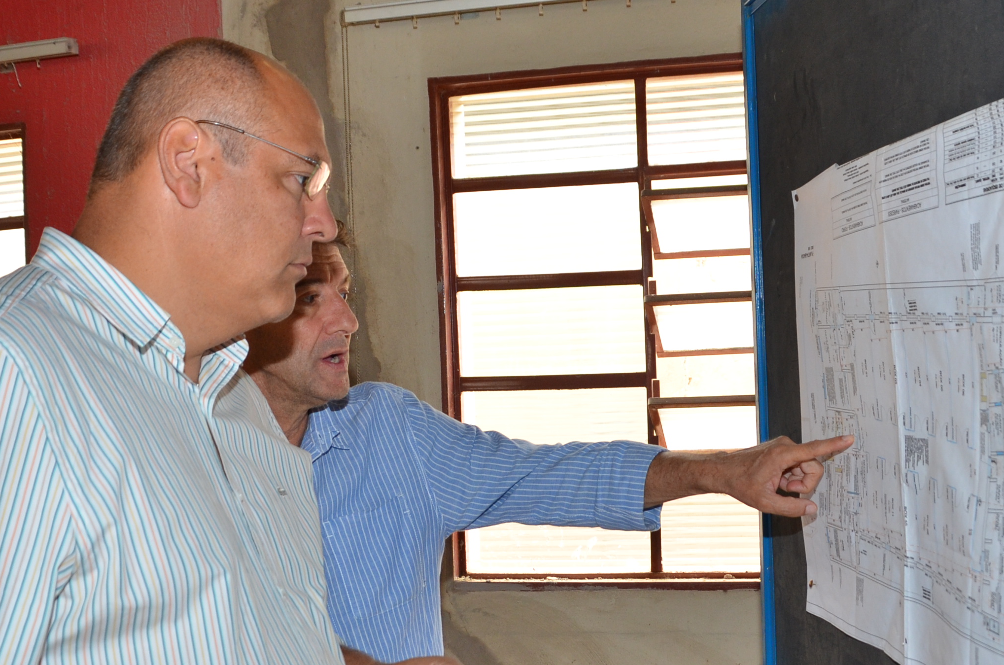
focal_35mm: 49
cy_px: 391
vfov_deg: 27.4
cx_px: 534
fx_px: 1364
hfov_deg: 40.4
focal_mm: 18
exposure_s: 1/60
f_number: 4
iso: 450
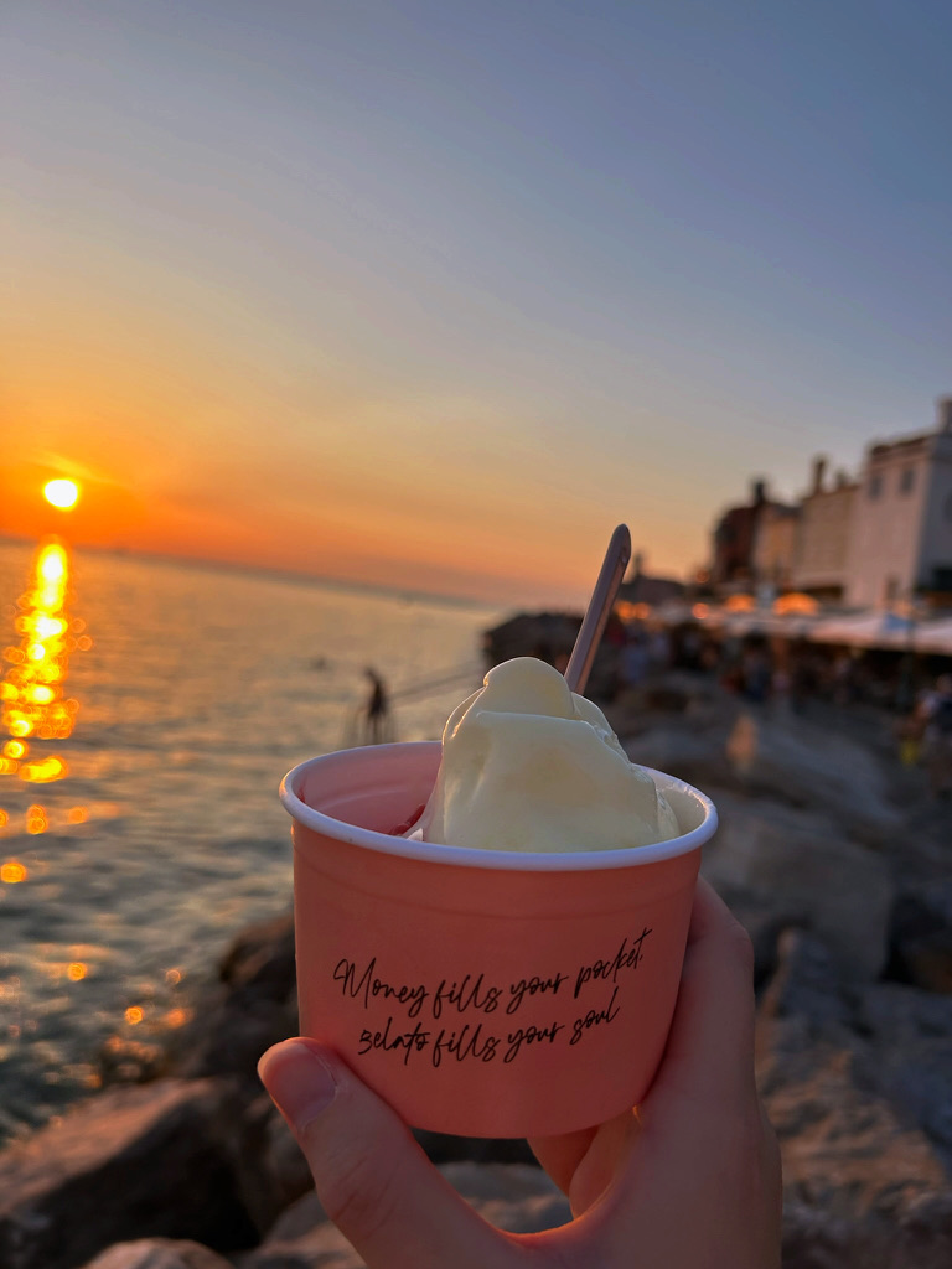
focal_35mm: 26
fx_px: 953
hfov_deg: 53.1
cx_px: 476
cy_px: 634
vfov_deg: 67.3
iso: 50
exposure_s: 1/1838
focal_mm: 5.7
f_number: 1.5
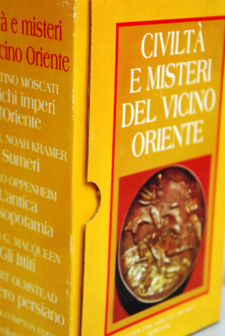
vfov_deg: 20.2
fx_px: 942
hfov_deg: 13.6
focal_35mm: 101
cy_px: 172
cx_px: 107
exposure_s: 1/60
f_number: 3.2
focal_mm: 45
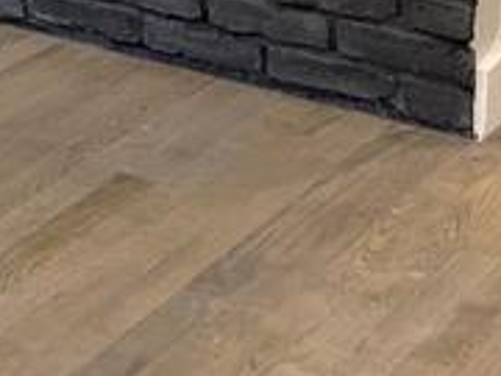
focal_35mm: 142
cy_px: -507
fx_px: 2055
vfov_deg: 9.4
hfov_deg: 12.0
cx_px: -565
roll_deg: +0.6
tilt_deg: -6.6
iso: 64
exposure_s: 1/60
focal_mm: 5.1
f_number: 1.6
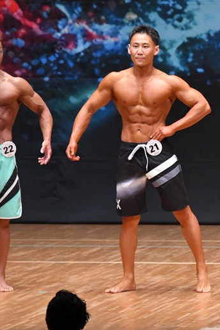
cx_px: 233
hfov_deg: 3.4
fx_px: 3728
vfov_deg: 5.1
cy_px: 165
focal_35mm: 407
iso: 8000
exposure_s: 1/400
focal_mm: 180
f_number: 5.6
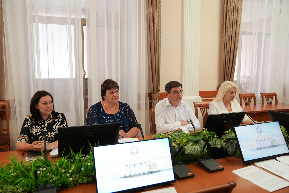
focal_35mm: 29
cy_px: 96
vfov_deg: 45.0
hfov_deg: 63.7
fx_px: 233
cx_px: 144
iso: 500
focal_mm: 29
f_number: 2.8
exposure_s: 1/30
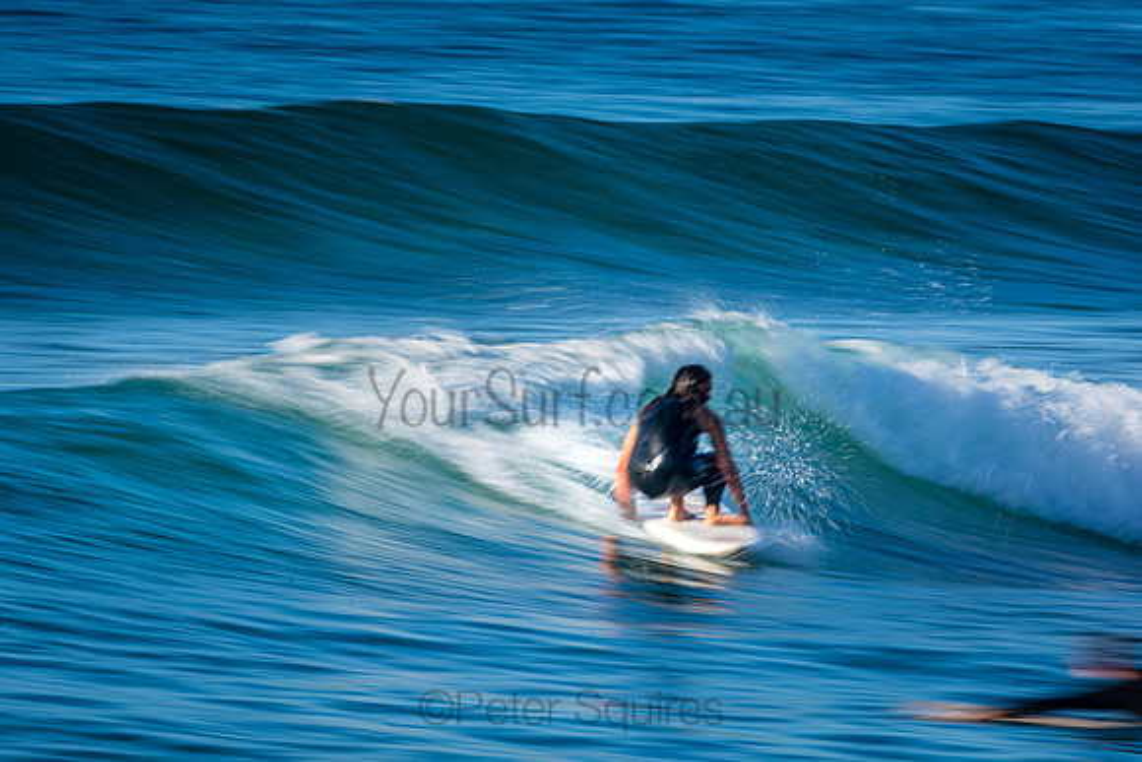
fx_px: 23796
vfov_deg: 1.8
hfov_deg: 2.7
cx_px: 571
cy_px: 381
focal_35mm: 750
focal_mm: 500
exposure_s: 1/20
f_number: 25
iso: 100
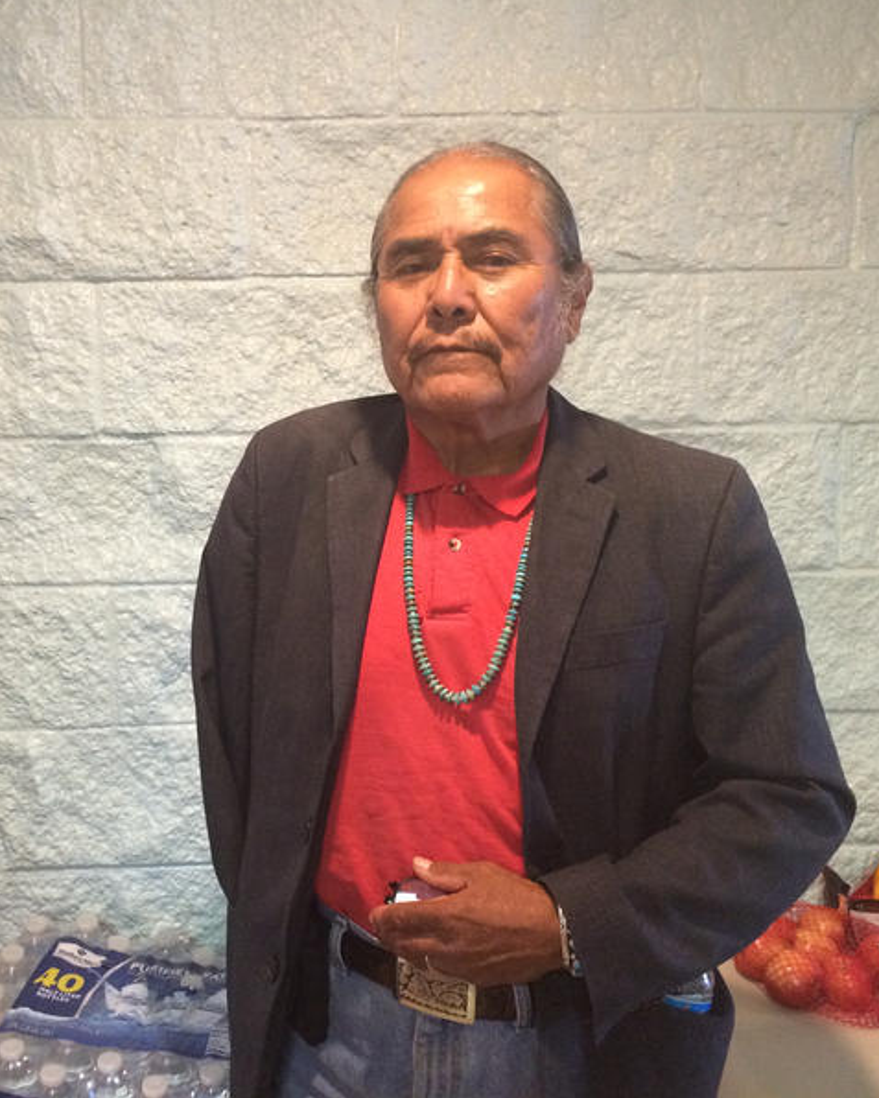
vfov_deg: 47.9
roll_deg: +2.3
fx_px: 1235
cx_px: 280
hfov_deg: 38.6
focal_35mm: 38
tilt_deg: -8.4
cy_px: 547
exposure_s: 1/30
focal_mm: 4.15
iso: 250
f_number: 2.2
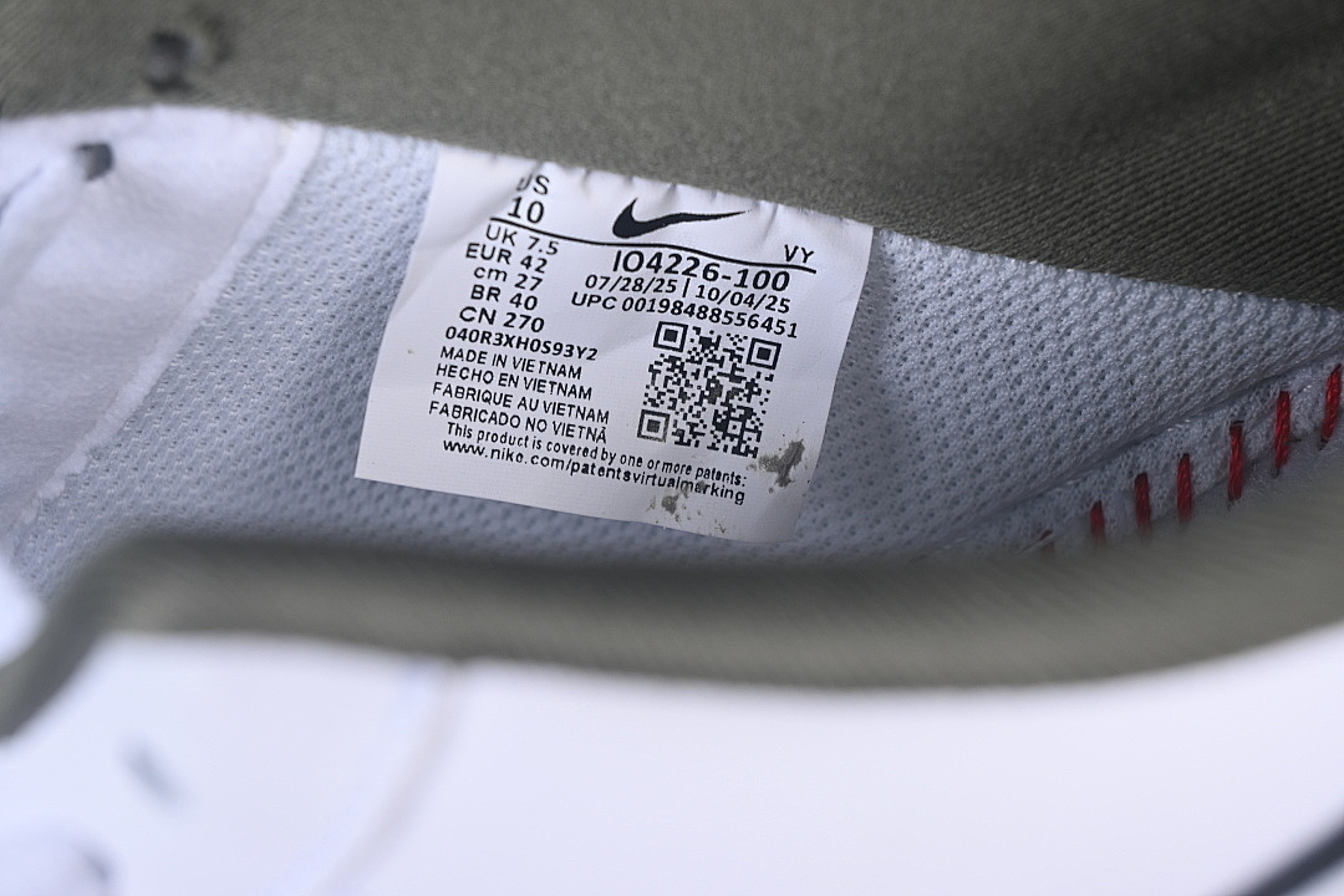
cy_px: 448
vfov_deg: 18.2
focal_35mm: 75
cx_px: 672
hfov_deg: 27.0
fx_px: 2800
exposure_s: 1/80
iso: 160
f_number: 7.1
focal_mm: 50
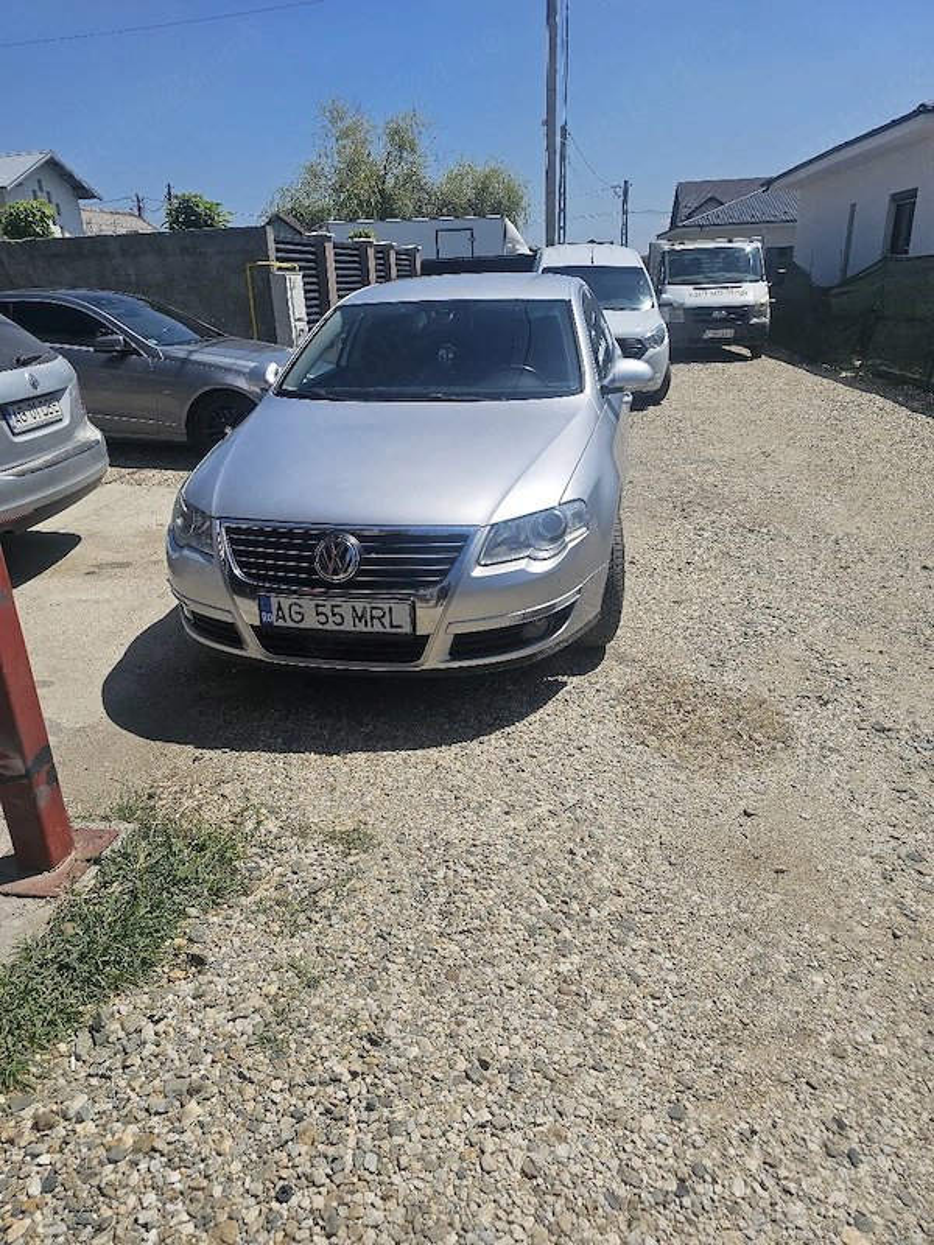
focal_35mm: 23
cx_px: 467
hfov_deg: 58.9
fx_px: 827
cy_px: 622
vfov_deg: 73.9
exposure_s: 1/1667
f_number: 1.7
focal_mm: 6.3
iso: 10
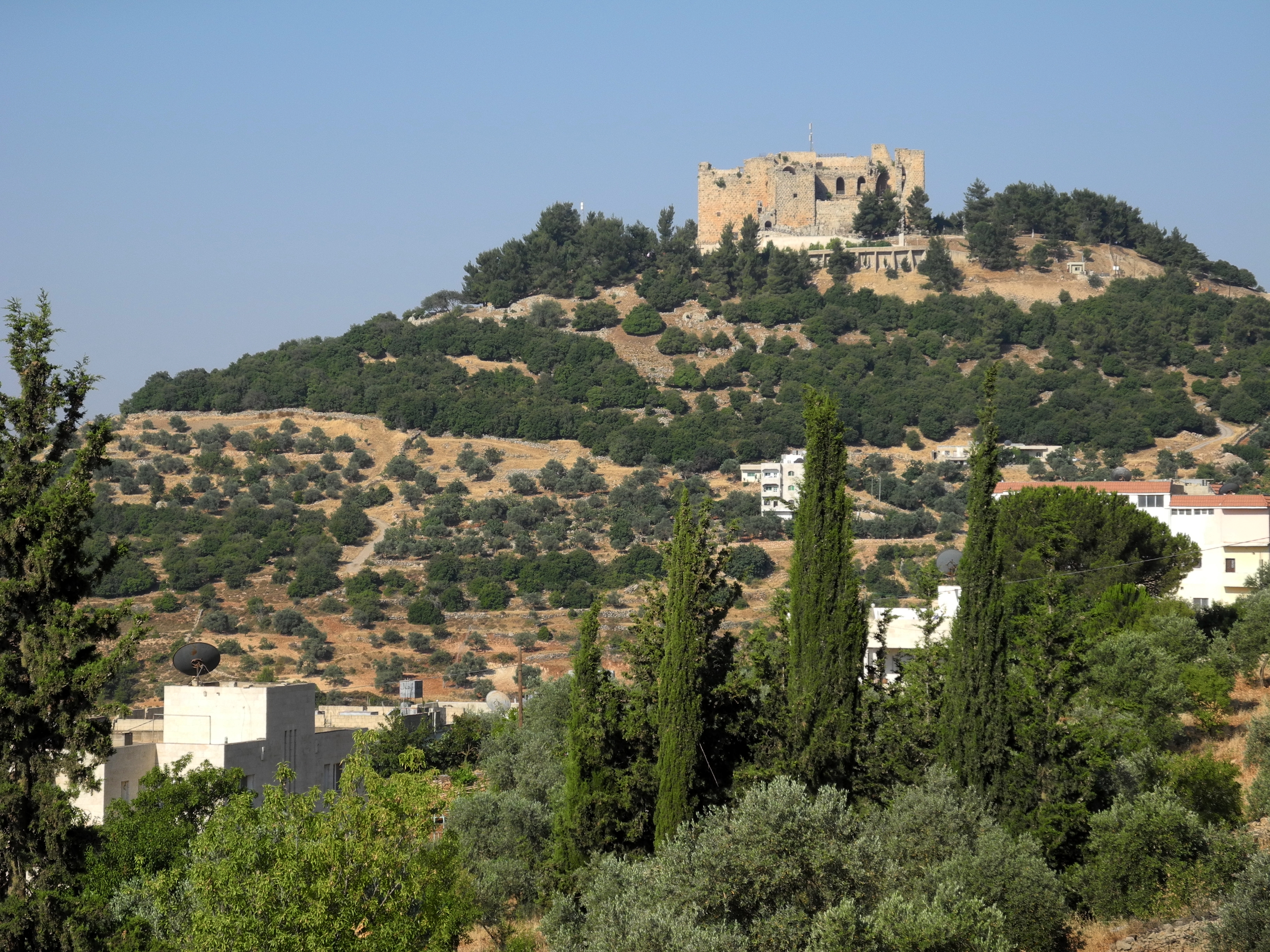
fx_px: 3852
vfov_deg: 14.1
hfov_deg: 18.7
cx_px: 635
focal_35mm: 105
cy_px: 476
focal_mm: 22.5
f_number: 4.5
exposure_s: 1/727
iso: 100
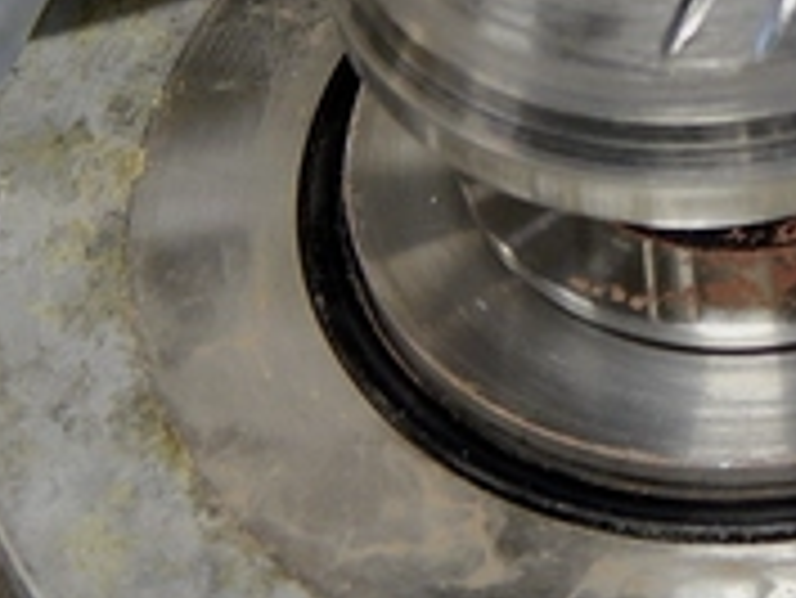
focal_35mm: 138
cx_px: 845
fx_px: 3175
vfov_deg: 10.6
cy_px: -67
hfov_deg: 14.0
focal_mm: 10.9
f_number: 4
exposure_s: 1/30
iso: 360
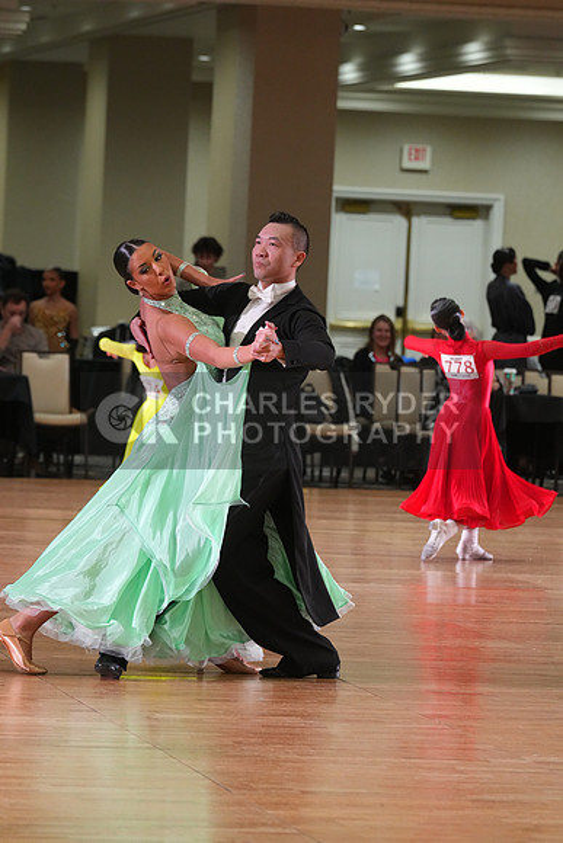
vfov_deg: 10.4
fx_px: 4618
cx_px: 282
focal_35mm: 197
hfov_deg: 7.0
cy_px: 422
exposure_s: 1/200
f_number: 6.3
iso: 4000
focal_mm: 197
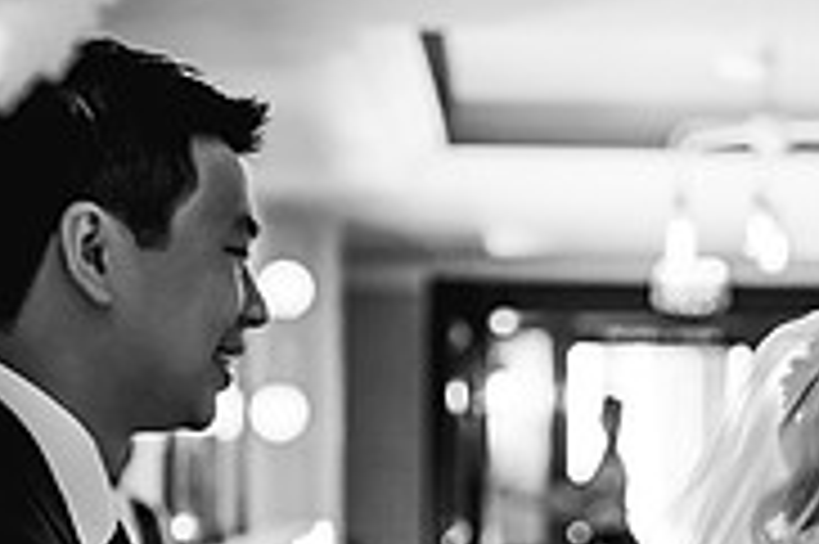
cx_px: 788
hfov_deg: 17.3
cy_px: 546
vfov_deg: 11.7
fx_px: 2637
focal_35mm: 116
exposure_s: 1/250
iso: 2500
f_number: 1.6
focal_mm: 35
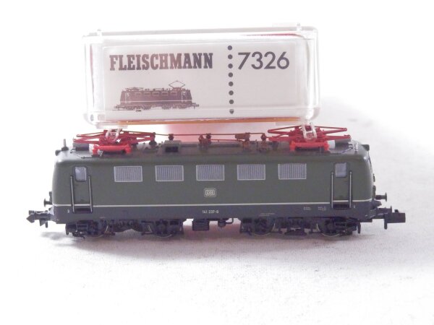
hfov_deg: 29.4
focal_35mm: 66
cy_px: 162
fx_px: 827
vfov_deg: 22.3
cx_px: 217
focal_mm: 11.9
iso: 2000
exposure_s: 1/160
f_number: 4.4
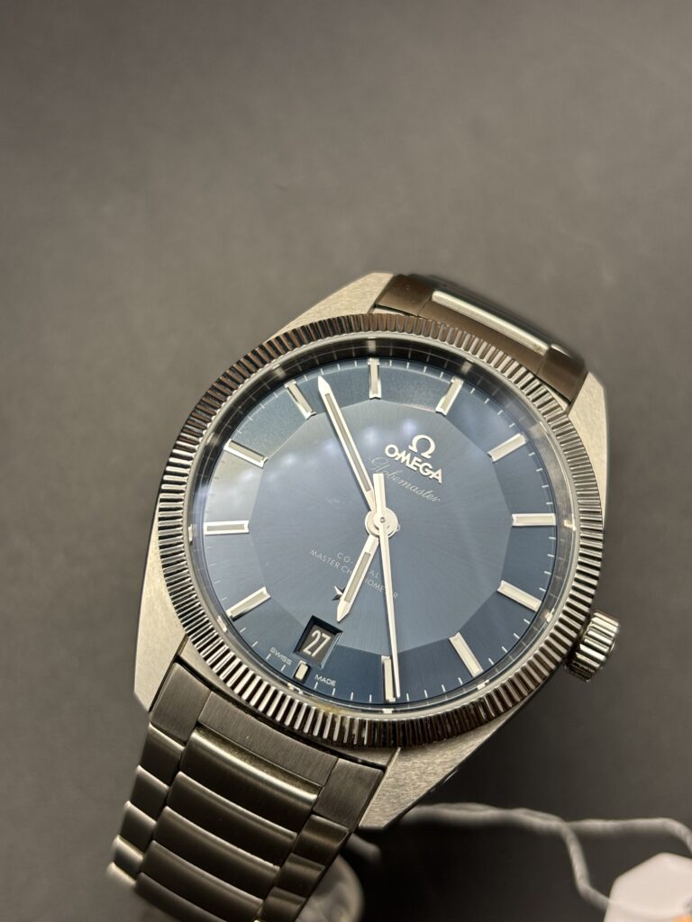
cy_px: 461
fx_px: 1386
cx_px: 346
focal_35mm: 52
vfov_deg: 36.8
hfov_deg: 28.0
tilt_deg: -74.1
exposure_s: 1/50
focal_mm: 5.96
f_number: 1.6
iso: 25
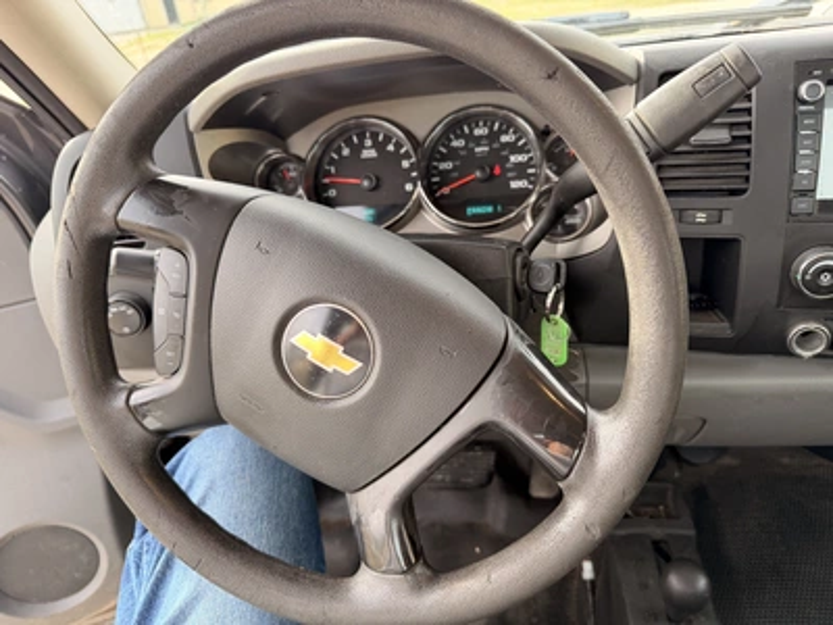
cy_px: 312
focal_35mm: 24
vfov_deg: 56.8
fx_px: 578
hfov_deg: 71.6
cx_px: 416
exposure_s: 1/168
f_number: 1.78
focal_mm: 6.76
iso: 100
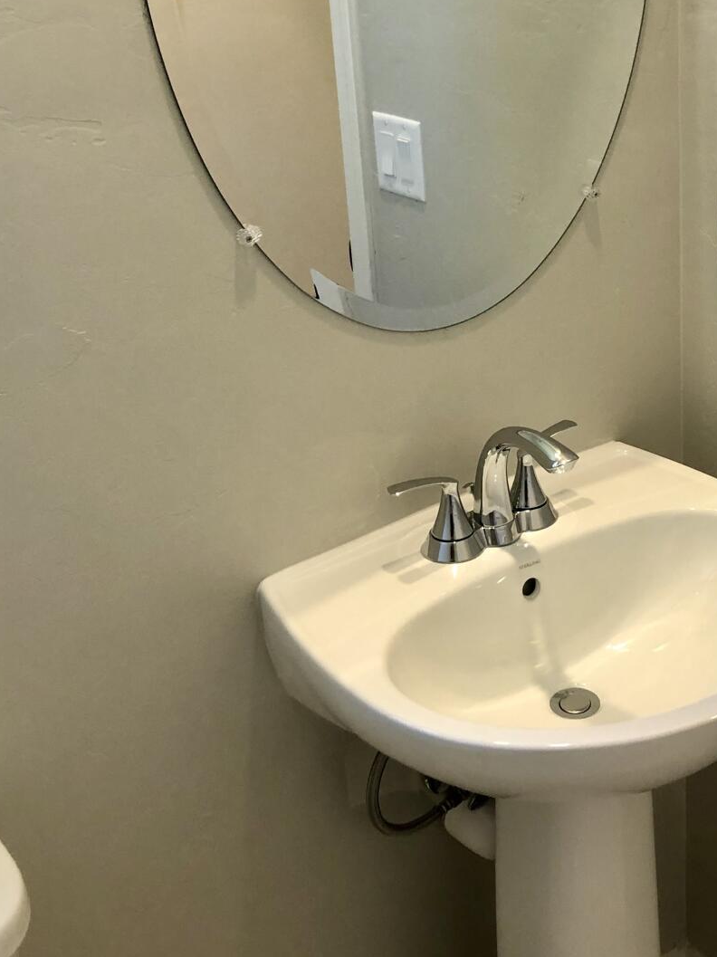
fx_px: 1465
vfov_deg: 35.7
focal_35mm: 53
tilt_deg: -18.7
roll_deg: +2.2
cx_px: 597
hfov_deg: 26.9
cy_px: 285
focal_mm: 3.99
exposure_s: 1/30
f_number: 1.8
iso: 32
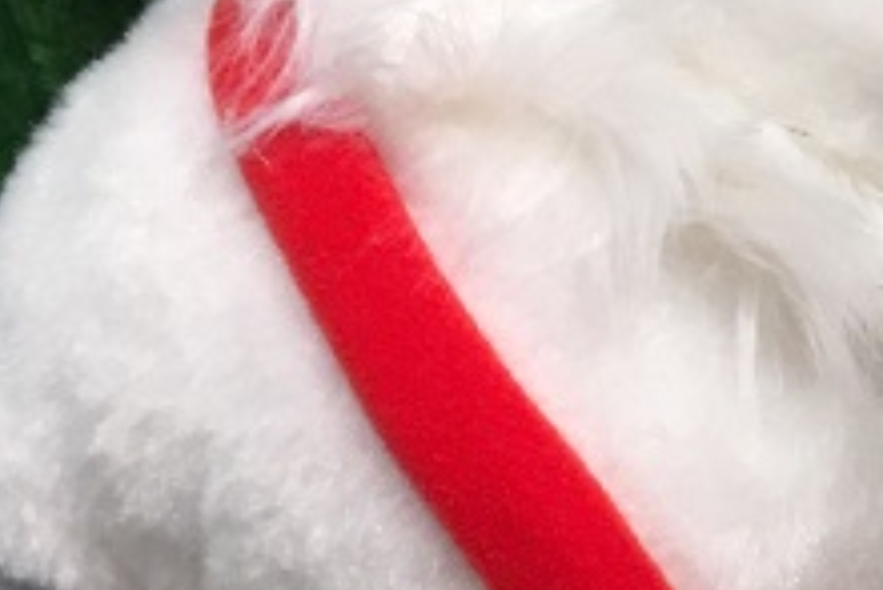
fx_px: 3387
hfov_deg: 13.2
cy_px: 498
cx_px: 1662
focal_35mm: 138
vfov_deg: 9.9
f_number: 2.2
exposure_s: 1/40
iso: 25
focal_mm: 4.15
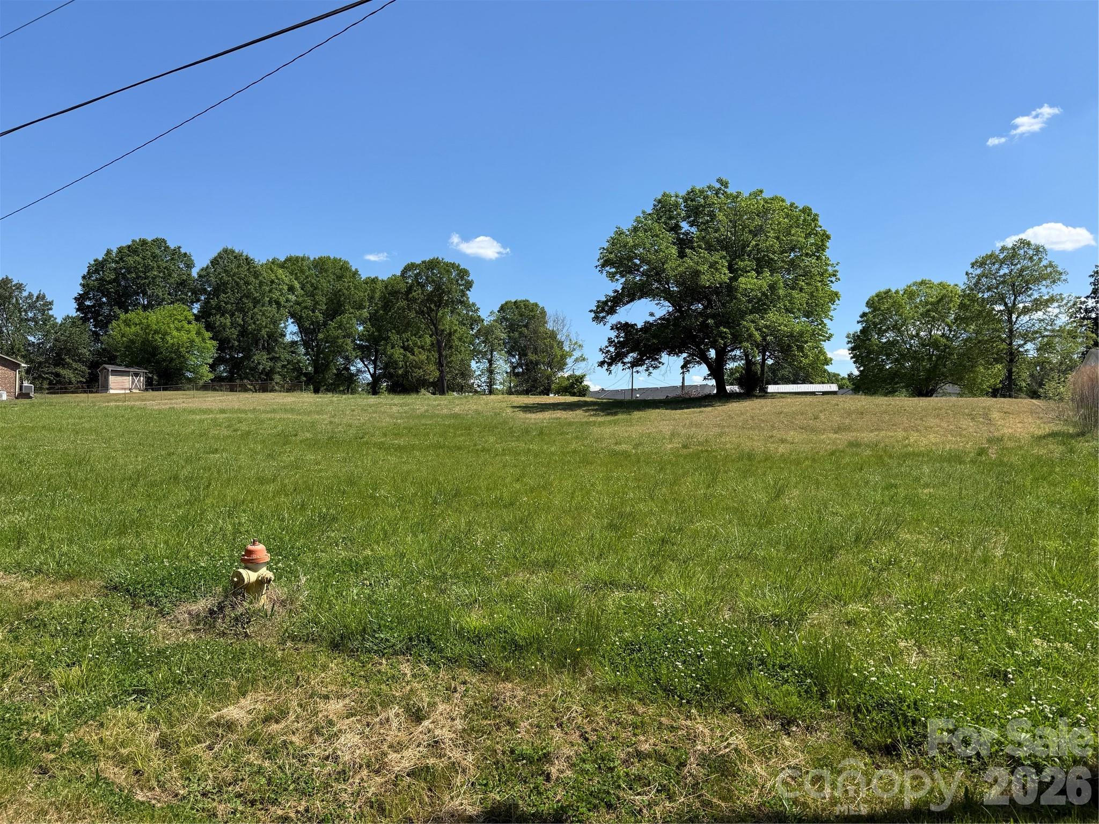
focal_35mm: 24
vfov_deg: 56.8
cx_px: 550
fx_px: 762
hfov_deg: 71.6
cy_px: 412
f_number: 1.78
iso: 80
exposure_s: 1/3759
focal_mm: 6.76
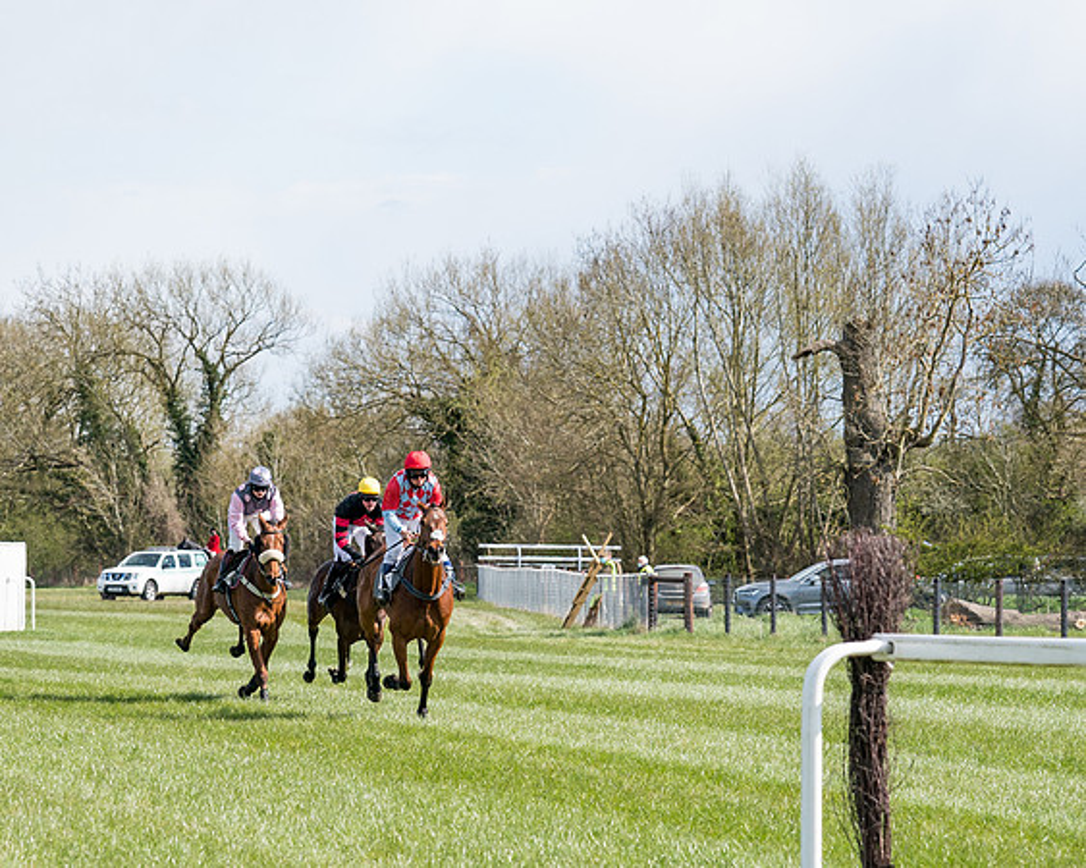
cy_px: 557
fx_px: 6325
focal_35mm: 197
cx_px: 396
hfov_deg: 9.8
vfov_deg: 7.8
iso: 400
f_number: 4.5
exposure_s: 1/1600
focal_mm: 109
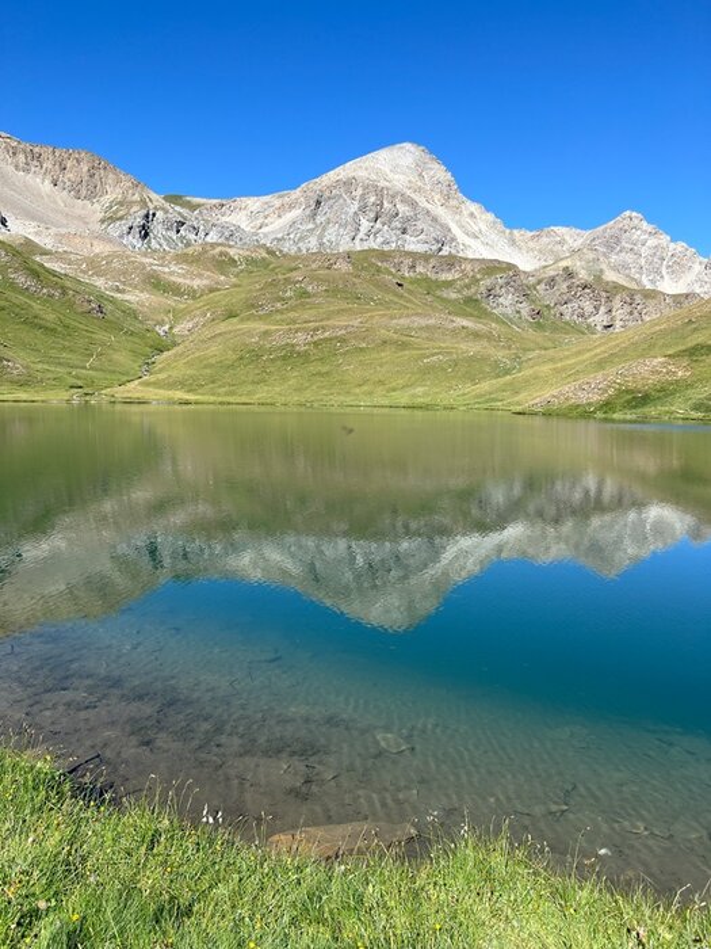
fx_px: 712
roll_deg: +0.2
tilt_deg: -6.1
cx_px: 356
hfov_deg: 53.1
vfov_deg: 67.3
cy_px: 474
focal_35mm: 26
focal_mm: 5.7
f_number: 1.5
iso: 50
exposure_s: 1/2762
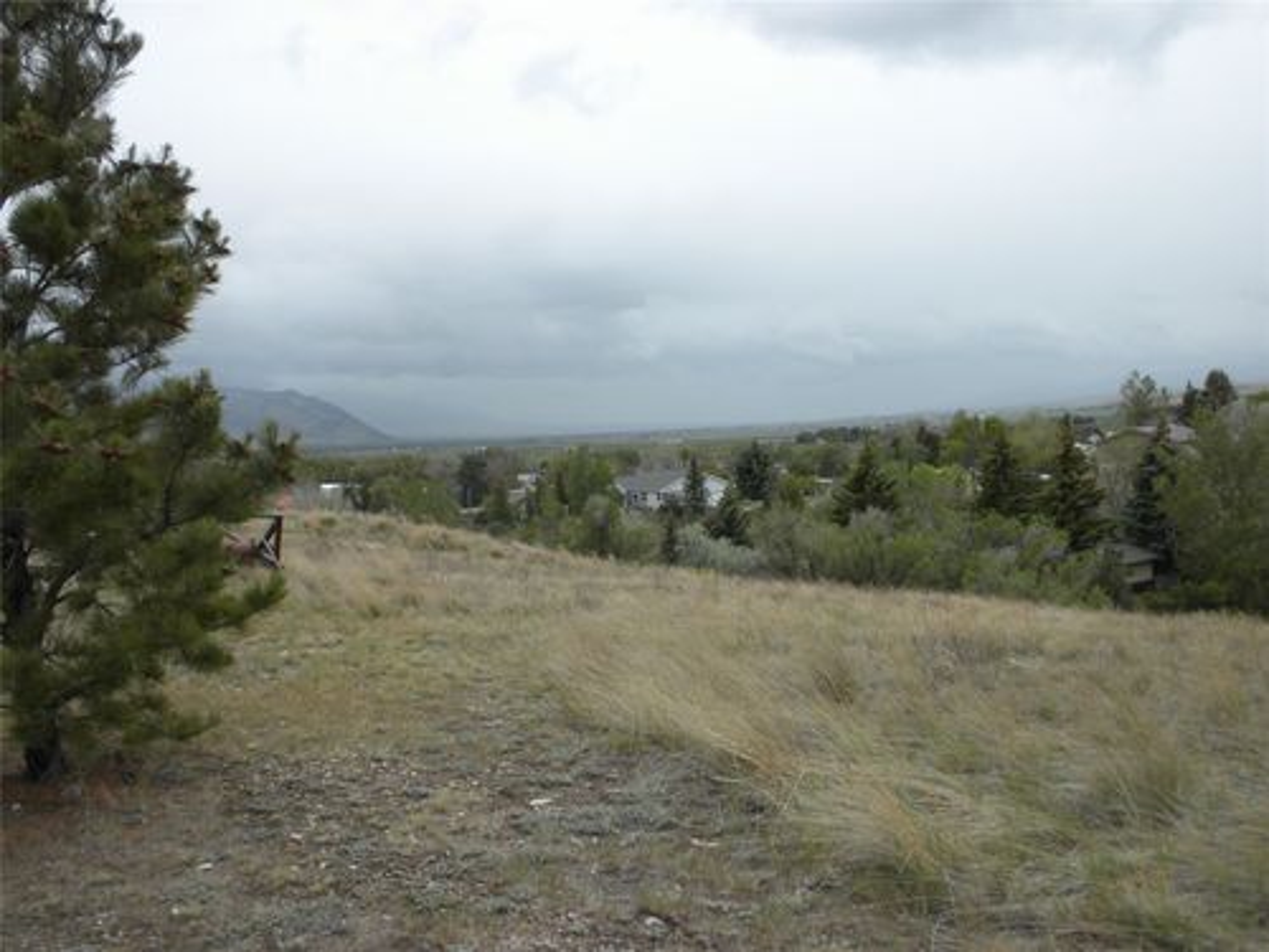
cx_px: 634
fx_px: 1356
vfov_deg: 38.7
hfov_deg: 50.1
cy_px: 476
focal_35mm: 37
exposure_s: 1/99.4
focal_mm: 6.6
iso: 64
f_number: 10
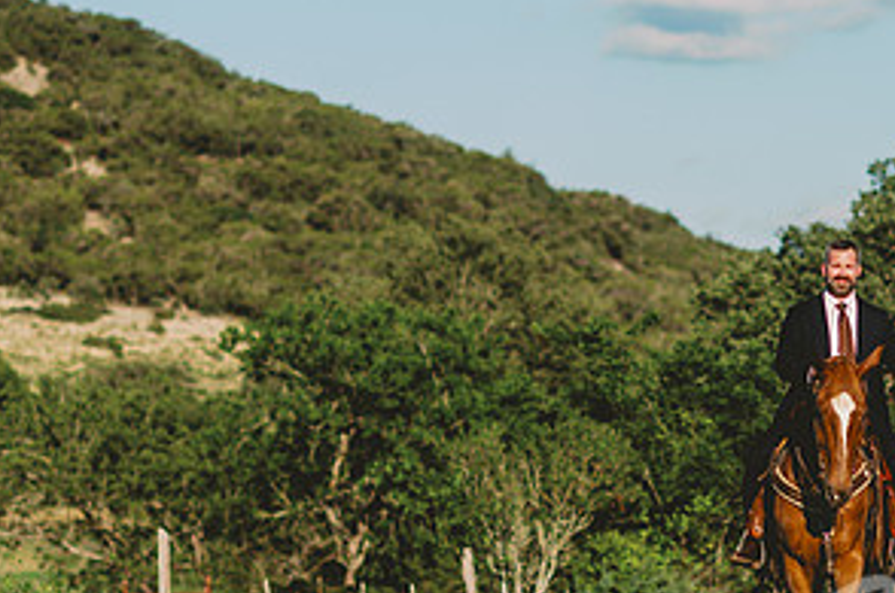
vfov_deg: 6.5
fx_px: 5187
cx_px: 602
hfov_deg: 9.9
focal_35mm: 209
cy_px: 360
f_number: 2
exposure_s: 1/3200
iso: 80
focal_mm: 85
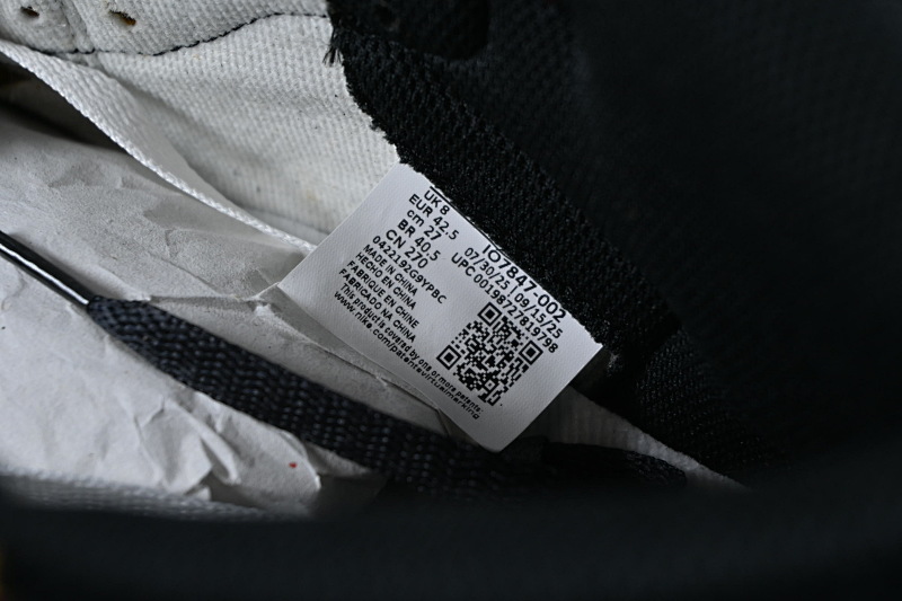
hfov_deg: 27.0
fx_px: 1879
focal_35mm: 75
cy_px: 300
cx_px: 451
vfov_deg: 18.2
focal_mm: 50
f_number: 6.3
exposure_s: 1/160
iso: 400
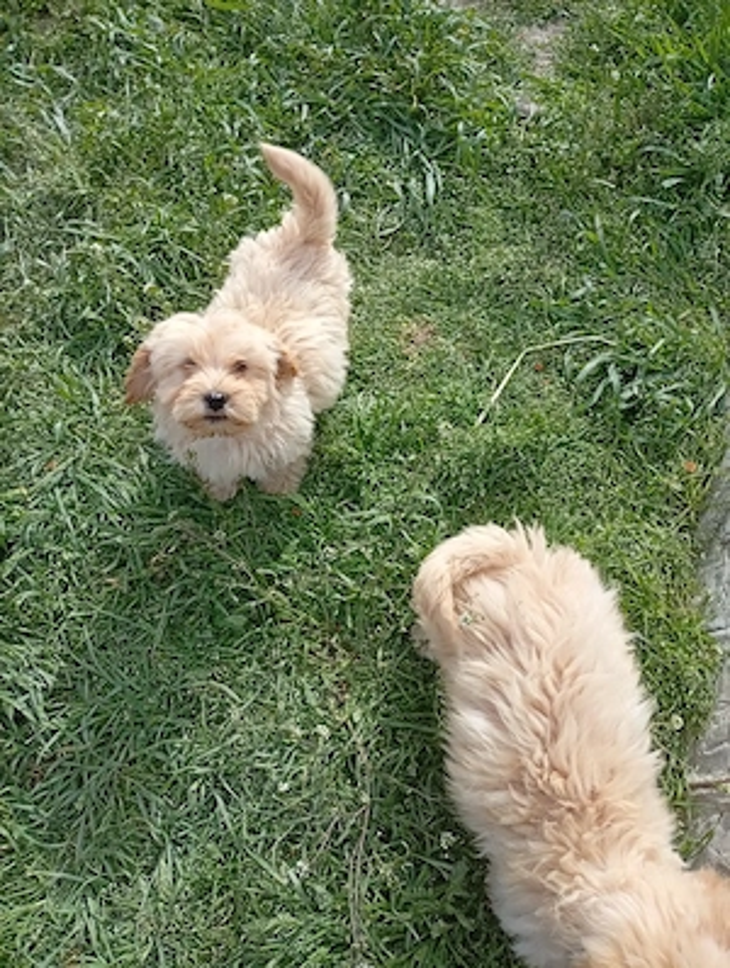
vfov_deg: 65.2
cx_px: 365
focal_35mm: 27
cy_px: 484
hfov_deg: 51.5
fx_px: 757
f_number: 1.8
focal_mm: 3.84
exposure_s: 1/667
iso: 52
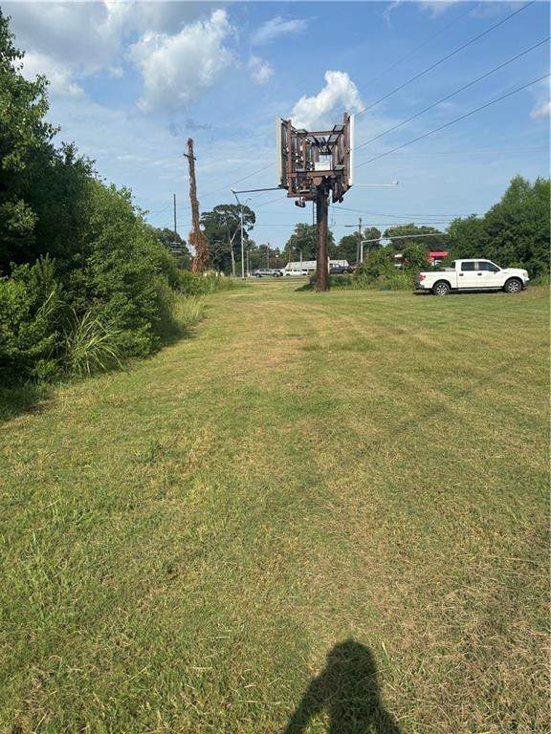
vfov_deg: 67.3
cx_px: 276
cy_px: 367
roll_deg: -0.4
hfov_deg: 53.1
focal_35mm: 26
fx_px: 552
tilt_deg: -7.4
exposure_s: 1/3413
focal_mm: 5.96
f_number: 1.6
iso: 50
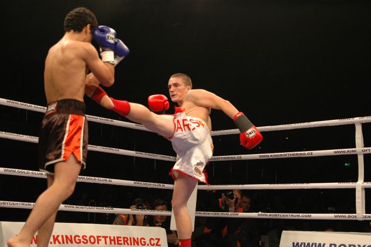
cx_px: 186
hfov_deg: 31.9
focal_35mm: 63
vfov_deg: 21.5
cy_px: 124
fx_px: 649
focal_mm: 42
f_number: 2.8
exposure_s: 1/500
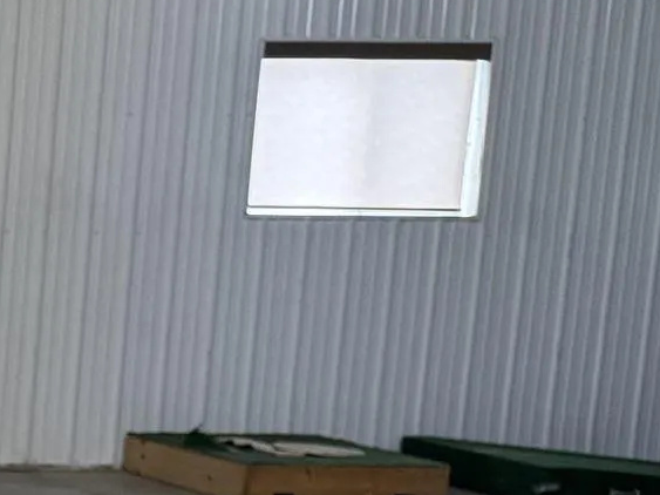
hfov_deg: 11.6
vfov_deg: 11.1
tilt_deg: -9.5
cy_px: 612
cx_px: -1043
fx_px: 2497
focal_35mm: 131
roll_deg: -0.1
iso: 200
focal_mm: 6.76
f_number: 1.78
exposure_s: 1/120
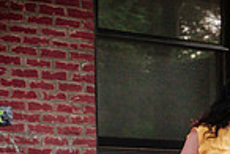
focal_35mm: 185
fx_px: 1184
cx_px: 408
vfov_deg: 7.3
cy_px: 260
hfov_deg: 10.5
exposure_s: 1/125
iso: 1600
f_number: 2.8
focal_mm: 30.2
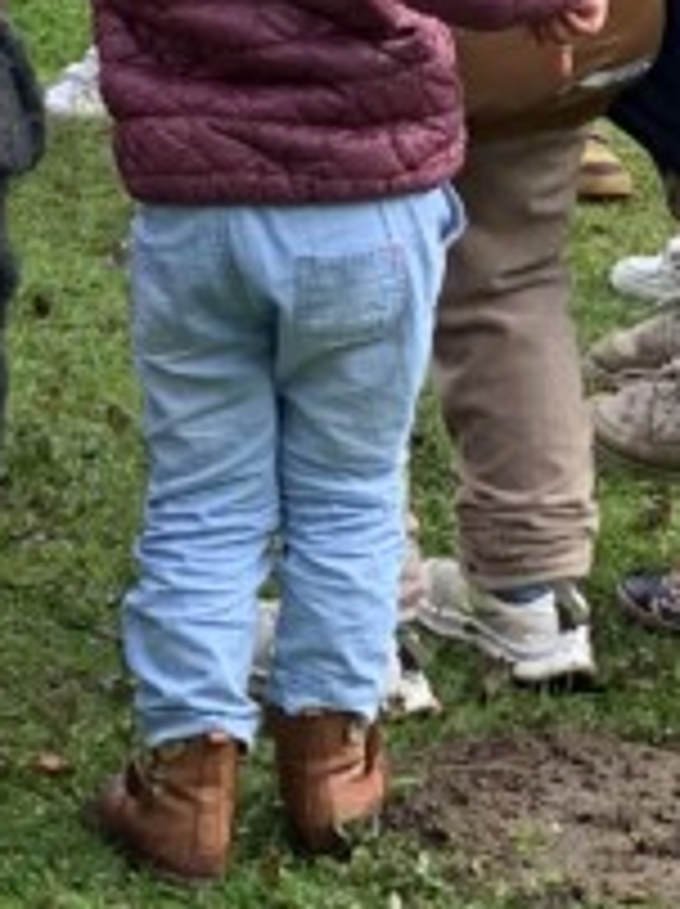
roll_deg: -1.9
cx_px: -207
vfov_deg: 7.2
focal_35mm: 264
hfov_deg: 5.6
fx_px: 6929
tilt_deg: -3.1
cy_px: -954
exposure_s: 1/124
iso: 16
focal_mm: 6
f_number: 2.4
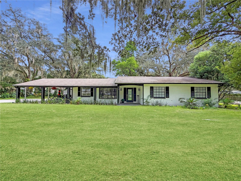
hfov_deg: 102.1
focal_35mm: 14
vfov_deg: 85.7
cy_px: 90
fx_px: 97
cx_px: 120
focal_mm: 2.22
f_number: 2.2
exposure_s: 1/498
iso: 64
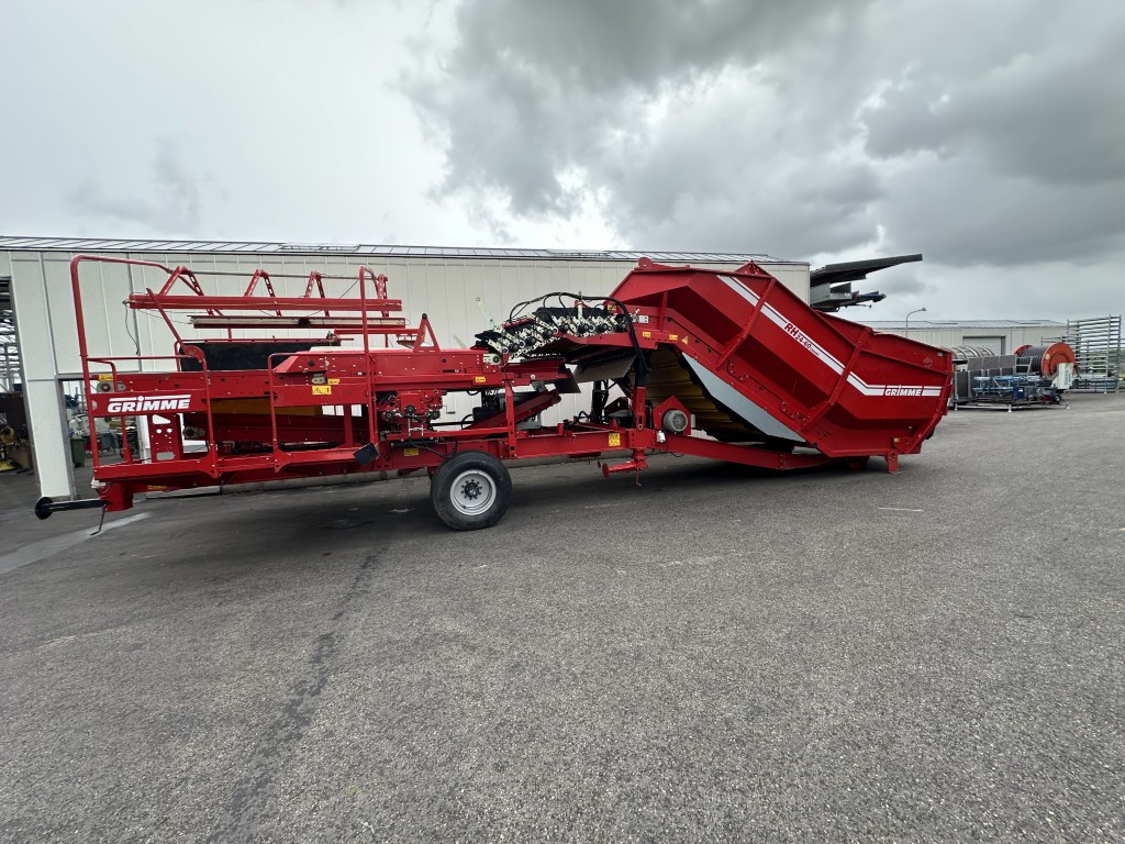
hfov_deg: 102.1
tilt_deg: -2.5
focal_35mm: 14
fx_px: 455
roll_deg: +1.5
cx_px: 562
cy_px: 422
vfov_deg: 85.7
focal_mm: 2.22
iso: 40
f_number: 2.2
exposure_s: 1/254
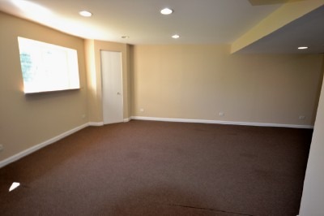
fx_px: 175
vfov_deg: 63.1
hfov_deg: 85.5
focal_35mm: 20
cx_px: 162
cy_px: 108
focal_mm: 13
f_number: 4.5
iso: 800
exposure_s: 1/60
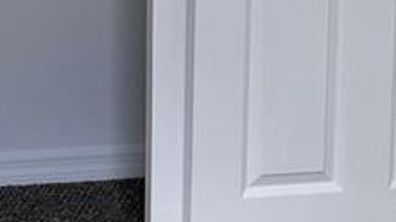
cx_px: -210
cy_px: -213
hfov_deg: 13.2
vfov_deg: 7.6
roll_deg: +1.8
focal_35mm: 154
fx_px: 1616
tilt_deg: -5.4
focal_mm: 5.1
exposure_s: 1/121
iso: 125
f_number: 1.6
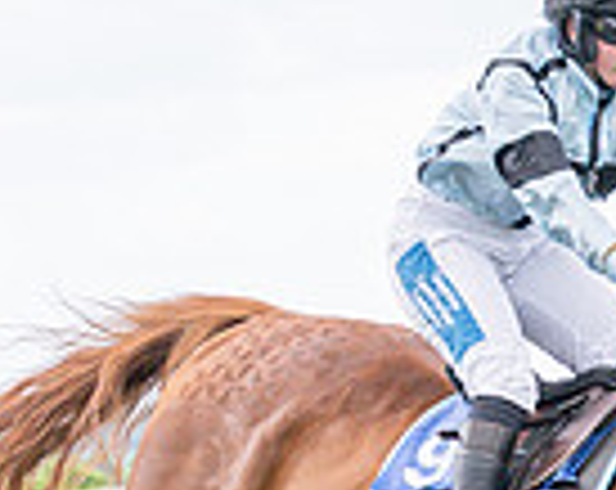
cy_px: 585
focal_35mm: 533
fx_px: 9697
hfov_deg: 3.6
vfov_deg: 2.9
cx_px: -718
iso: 400
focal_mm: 70
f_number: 4
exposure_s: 1/1600
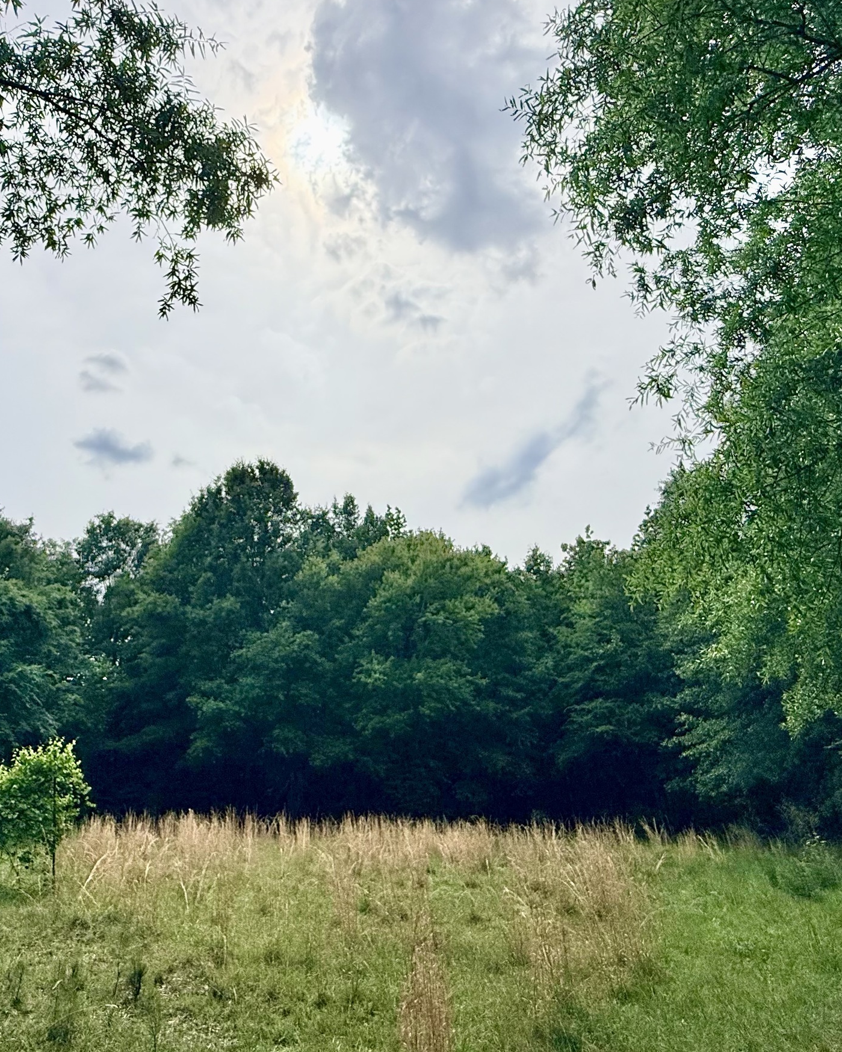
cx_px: 311
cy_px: 504
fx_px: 748
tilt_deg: +21.6
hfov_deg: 58.0
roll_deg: +2.8
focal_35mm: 24
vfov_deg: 70.3
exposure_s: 1/7634
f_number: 2.2
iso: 40
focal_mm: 2.22
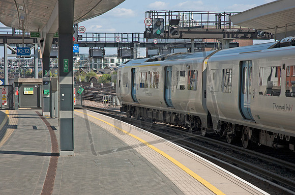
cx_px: 148
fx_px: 760
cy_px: 98
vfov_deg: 14.6
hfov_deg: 22.0
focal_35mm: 93
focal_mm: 62
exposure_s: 1/500
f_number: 5.6
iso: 200
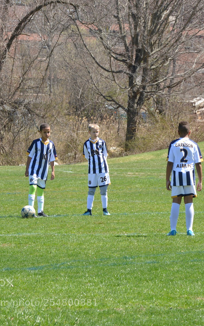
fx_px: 2730
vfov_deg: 6.8
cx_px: 183
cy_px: 163
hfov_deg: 4.3
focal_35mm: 307
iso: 1000
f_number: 20
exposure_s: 1/160
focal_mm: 200
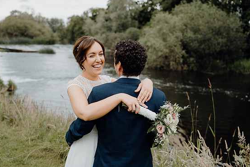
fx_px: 271
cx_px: 120
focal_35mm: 39
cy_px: 85
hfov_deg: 49.5
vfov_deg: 34.2
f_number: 2.8
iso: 125
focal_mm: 37
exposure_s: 1/800
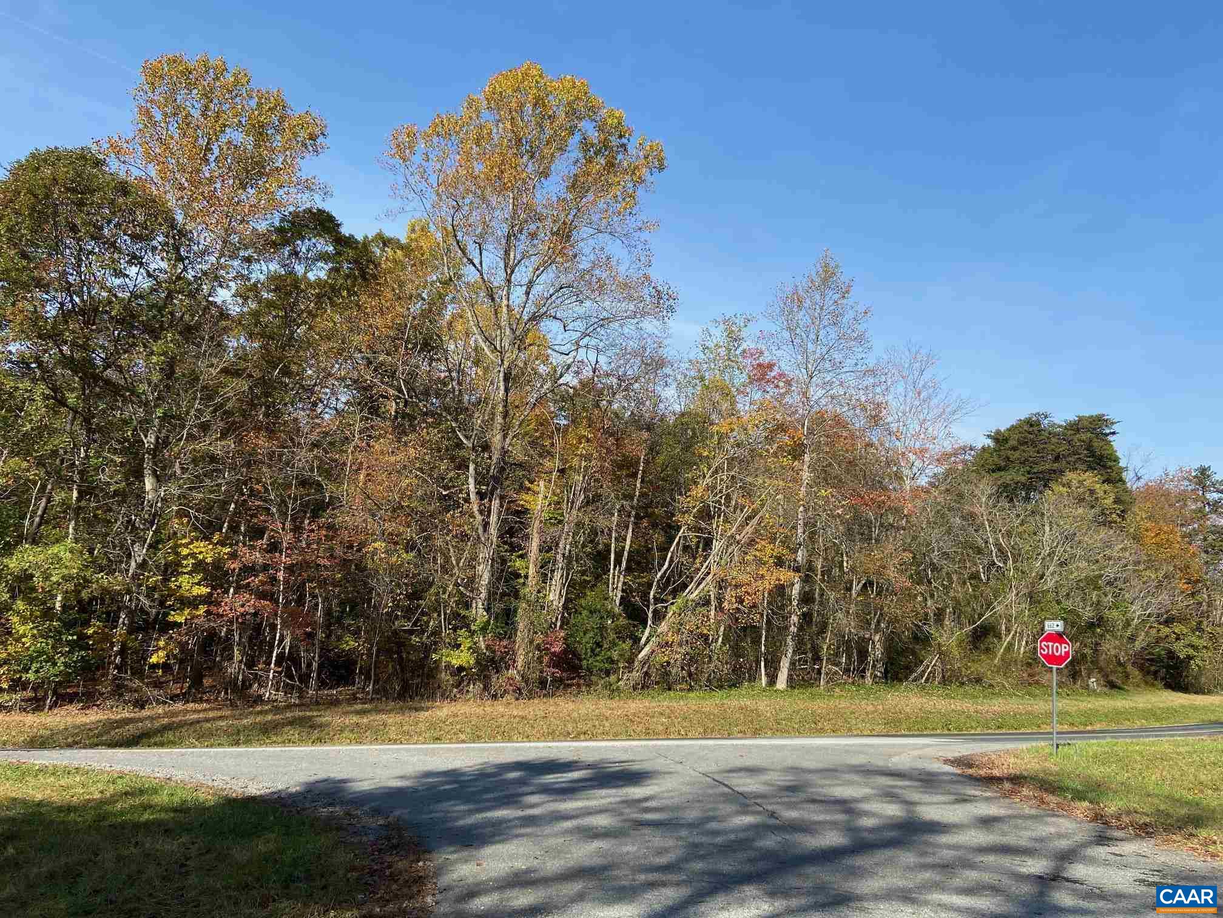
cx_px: 612
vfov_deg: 53.1
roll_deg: -4.5
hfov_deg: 67.3
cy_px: 459
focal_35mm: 26
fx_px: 919
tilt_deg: +12.4
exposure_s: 1/1754
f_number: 1.8
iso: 32
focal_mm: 4.25
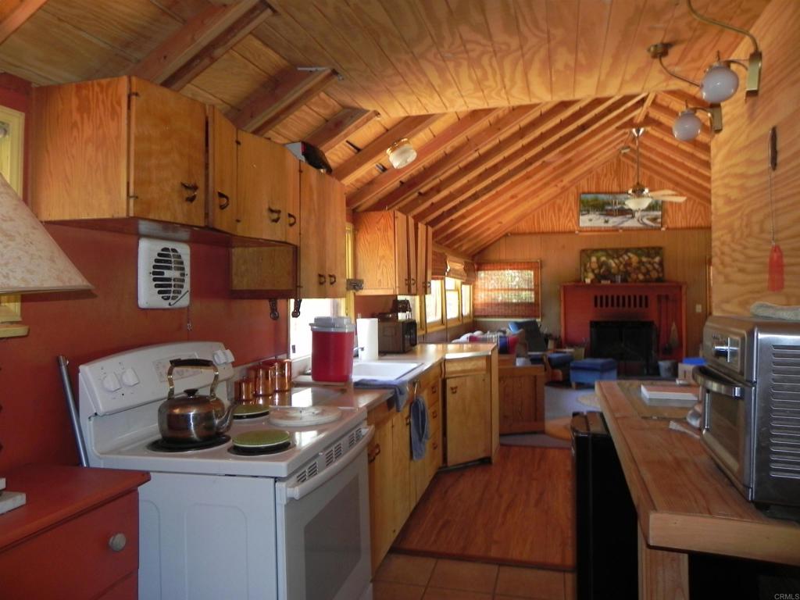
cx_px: 400
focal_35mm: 26
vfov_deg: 53.1
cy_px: 300
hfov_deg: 67.3
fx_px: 601
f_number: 2.8
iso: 200
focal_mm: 4.6
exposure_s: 1/30
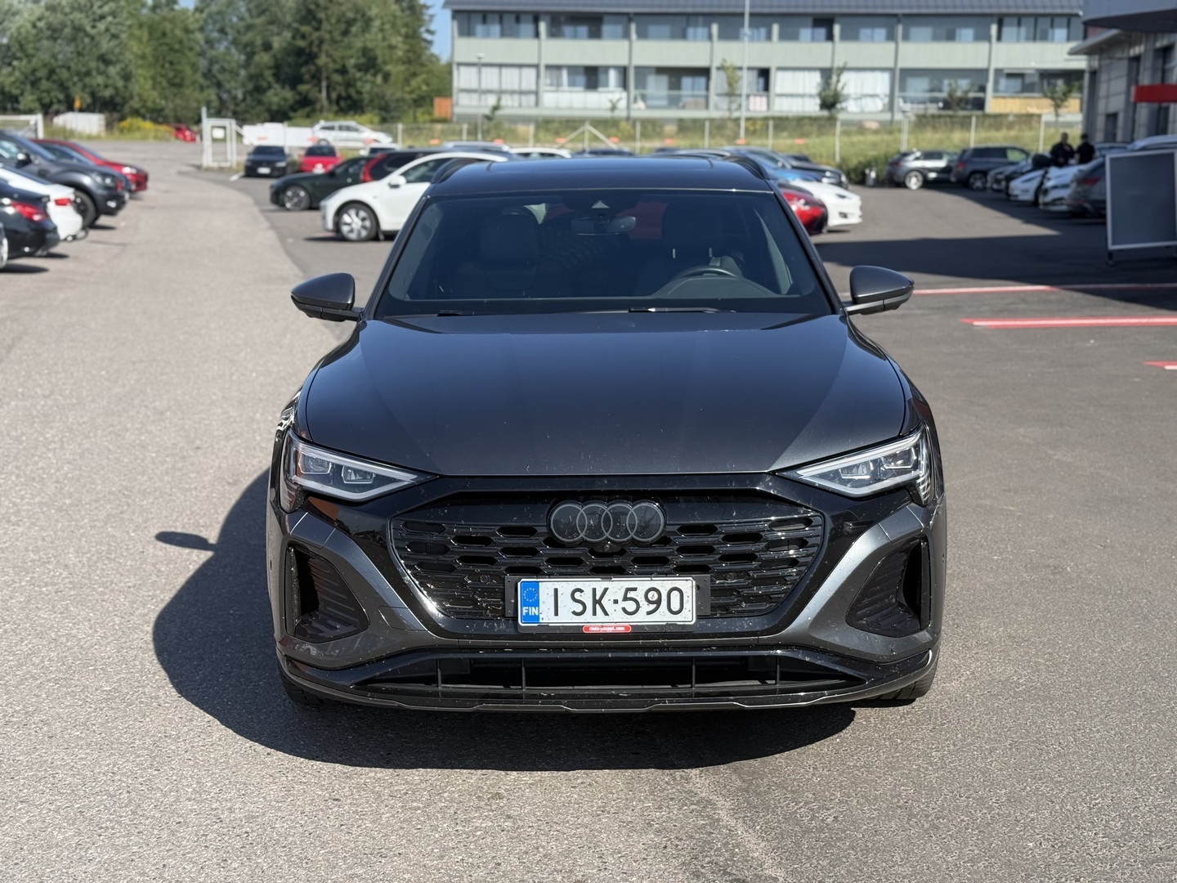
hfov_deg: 39.7
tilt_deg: -8.9
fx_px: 1632
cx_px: 588
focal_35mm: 48
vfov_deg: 30.3
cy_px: 442
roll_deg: -1.1
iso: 100
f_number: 1.78
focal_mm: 6.76
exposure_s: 1/3378
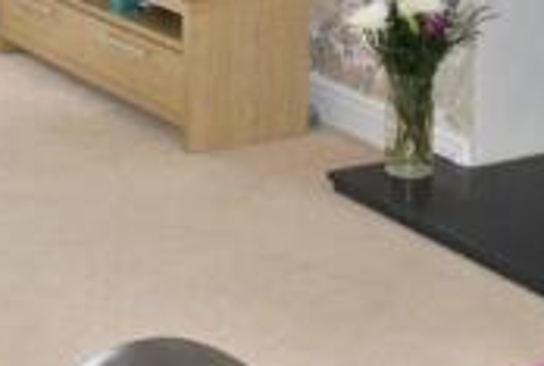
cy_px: -167
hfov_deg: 19.9
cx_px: 78
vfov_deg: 13.0
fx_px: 1530
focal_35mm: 101
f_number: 3.5
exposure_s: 1/100
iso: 200
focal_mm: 18
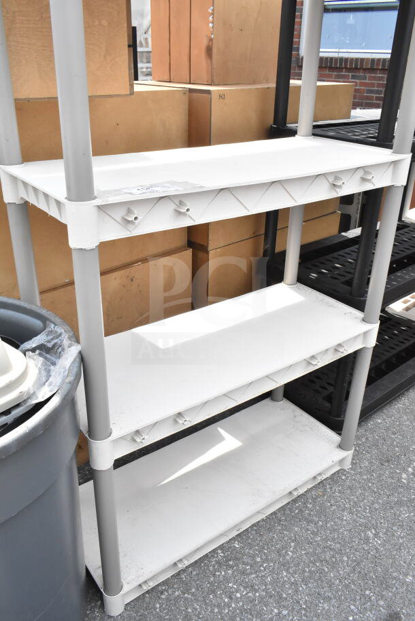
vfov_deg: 61.9
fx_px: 518
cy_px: 310
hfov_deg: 43.6
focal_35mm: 30
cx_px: 208
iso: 1600
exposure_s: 1/500
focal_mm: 20
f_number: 11
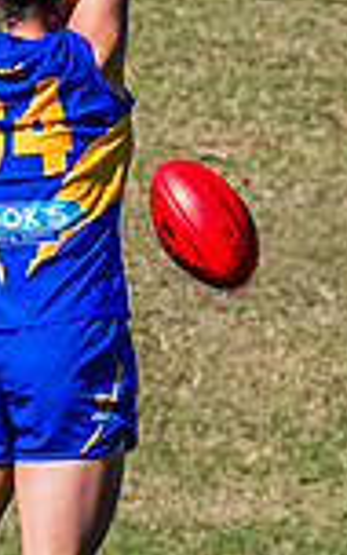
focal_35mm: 2238
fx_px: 33863
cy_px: 522
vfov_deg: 0.9
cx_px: 696
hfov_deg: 0.6
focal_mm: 270
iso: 640
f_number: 10
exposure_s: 1/1250
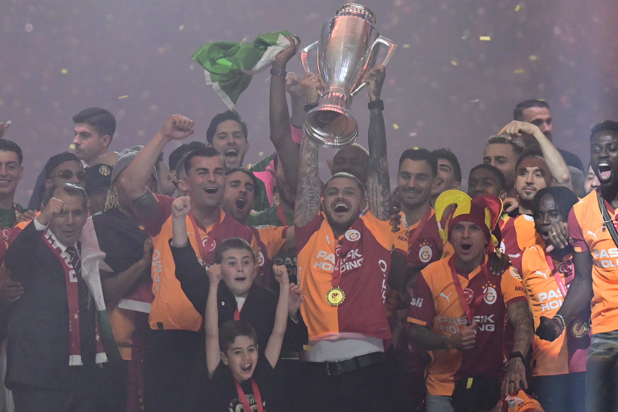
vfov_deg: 5.6
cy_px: 194
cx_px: 318
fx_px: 4206
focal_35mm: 245
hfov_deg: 8.4
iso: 2000
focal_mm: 145
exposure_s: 1/800
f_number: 2.8
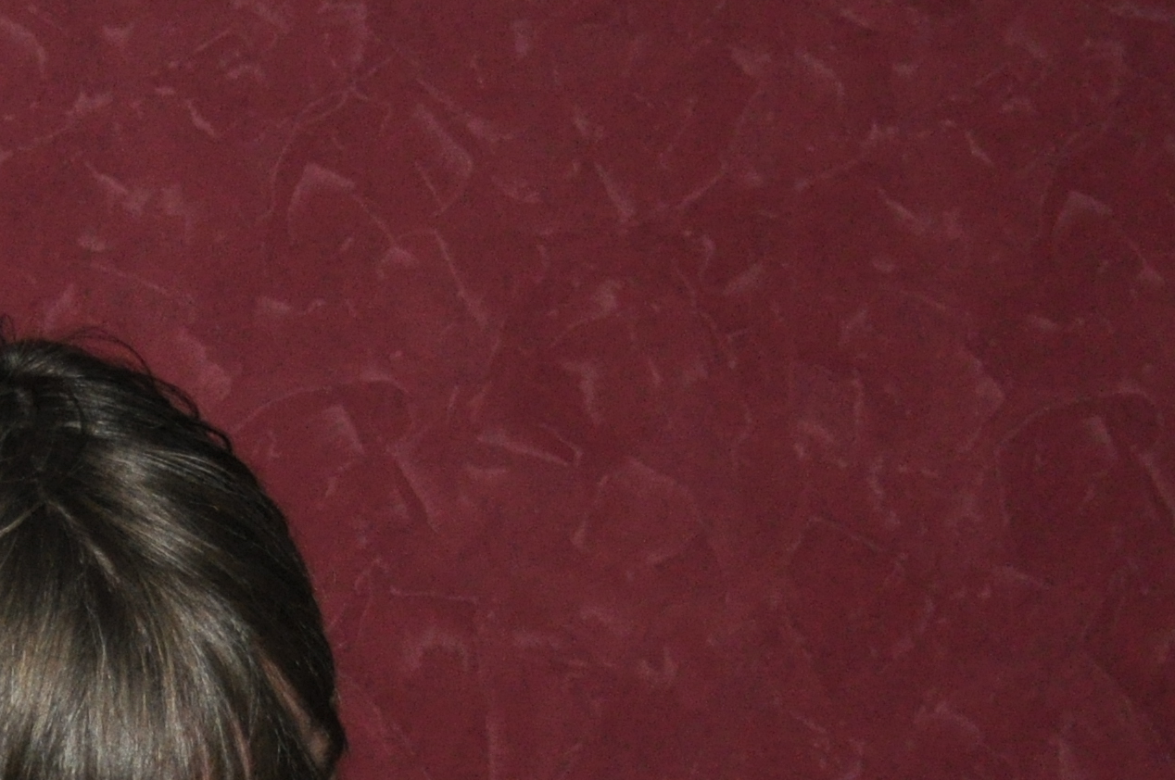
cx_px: 293
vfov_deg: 9.4
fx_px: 4629
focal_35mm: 142
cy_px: 1063
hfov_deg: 14.4
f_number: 4.5
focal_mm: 28
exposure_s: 1/60
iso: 800
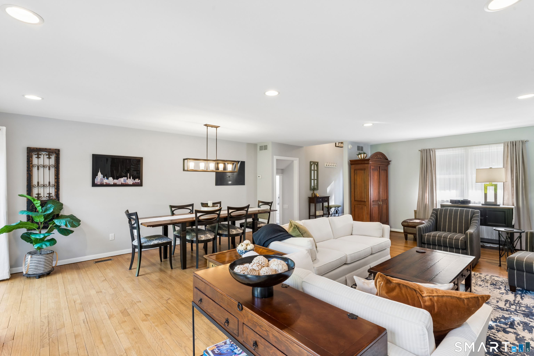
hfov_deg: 94.6
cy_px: 178
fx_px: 246
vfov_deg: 71.7
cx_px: 267
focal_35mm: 17
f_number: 13
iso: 400
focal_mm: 16.6
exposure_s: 1/5
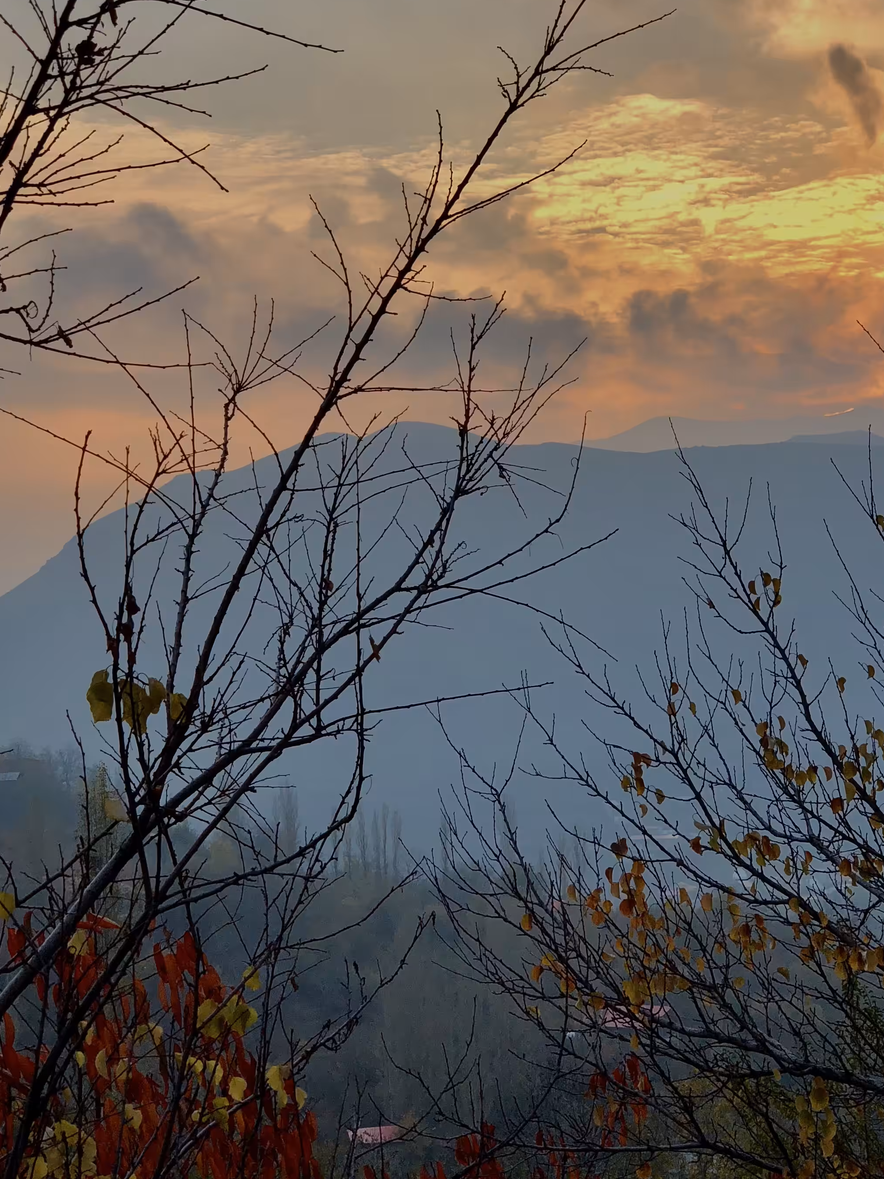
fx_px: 2656
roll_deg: +2.8
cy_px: 647
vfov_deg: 25.0
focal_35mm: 78
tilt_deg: +0.1
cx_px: 520
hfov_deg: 18.9
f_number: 2.4
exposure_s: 1/190
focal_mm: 6
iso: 16
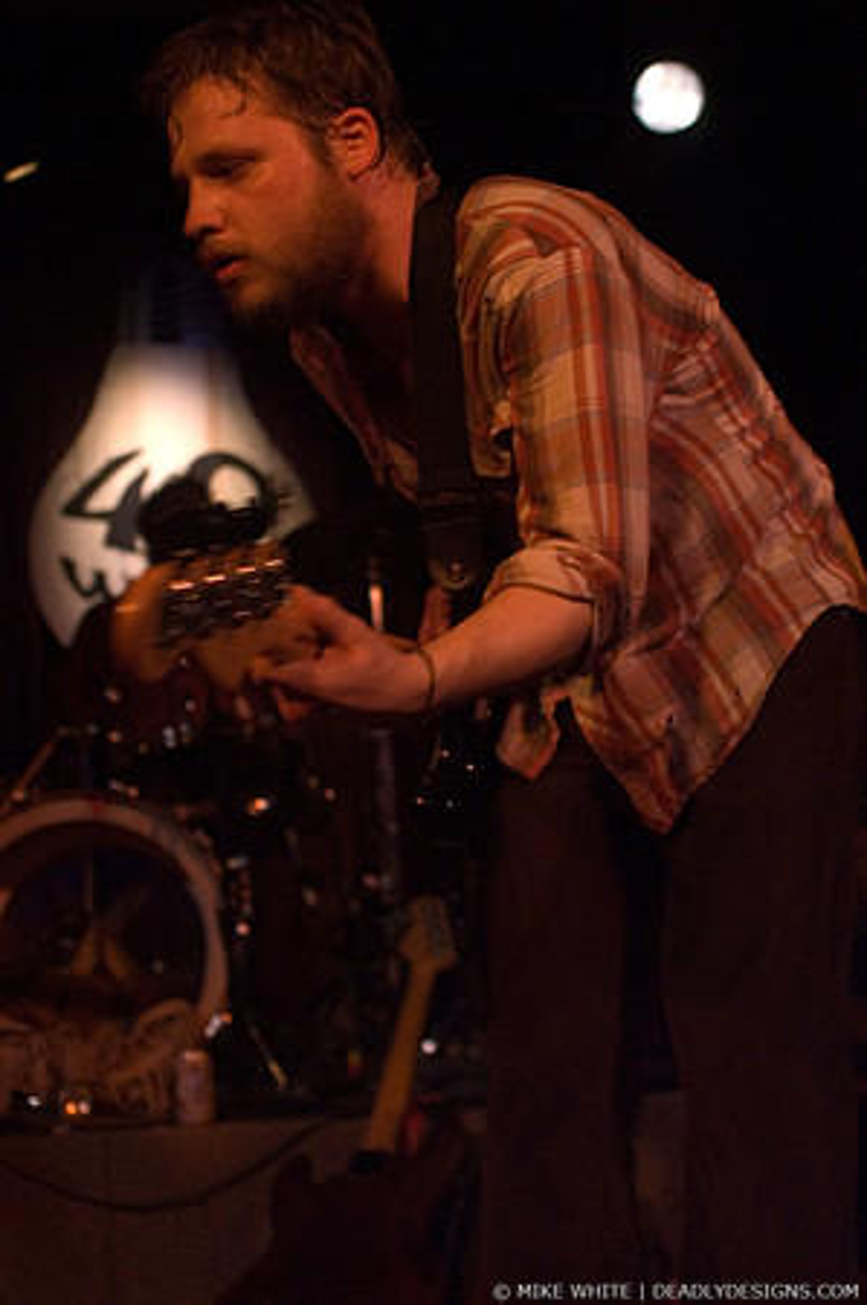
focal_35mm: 52
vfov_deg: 37.9
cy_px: 652
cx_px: 434
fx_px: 1901
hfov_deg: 25.7
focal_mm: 35
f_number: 2.8
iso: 1600
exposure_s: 1/80
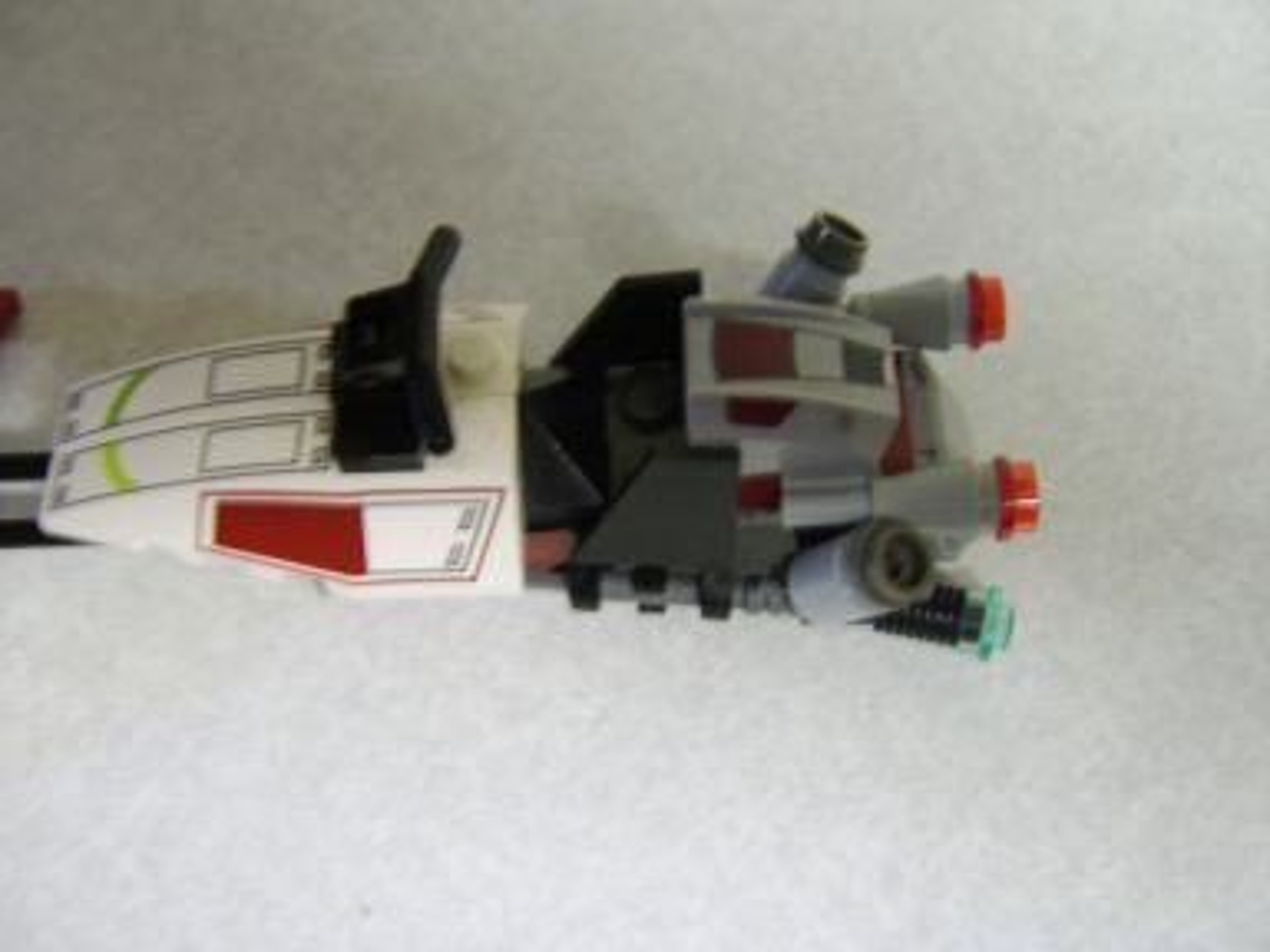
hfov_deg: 58.4
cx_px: 635
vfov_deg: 45.4
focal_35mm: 31
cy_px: 476
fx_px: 1137
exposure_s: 1/4
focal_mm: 8.13
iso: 71
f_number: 2.7
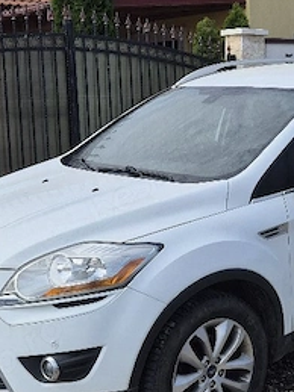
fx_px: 805
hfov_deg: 20.3
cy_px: 192
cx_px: 259
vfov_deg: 27.4
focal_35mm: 71
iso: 25
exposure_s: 1/2000
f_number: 1.8
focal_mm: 5.4
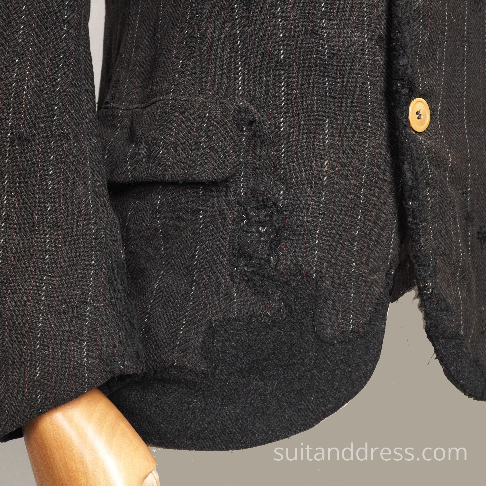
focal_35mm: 62
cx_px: 242
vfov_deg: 27.3
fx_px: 985
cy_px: 118
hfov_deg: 27.7
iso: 400
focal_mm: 32
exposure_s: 1/40
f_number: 6.3
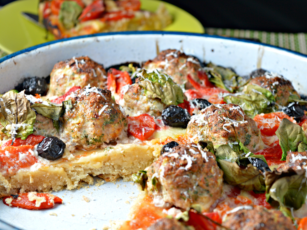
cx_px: 157
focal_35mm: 90
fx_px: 794
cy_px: 115
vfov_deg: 16.5
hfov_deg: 21.9
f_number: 5.6
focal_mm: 55
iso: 100
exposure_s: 1/15
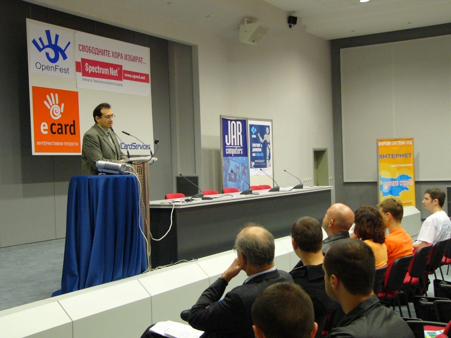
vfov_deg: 28.6
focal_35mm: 51
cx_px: 226
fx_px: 664
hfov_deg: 37.5
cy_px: 169
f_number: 2.8
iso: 200
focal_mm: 8.5
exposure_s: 1/10
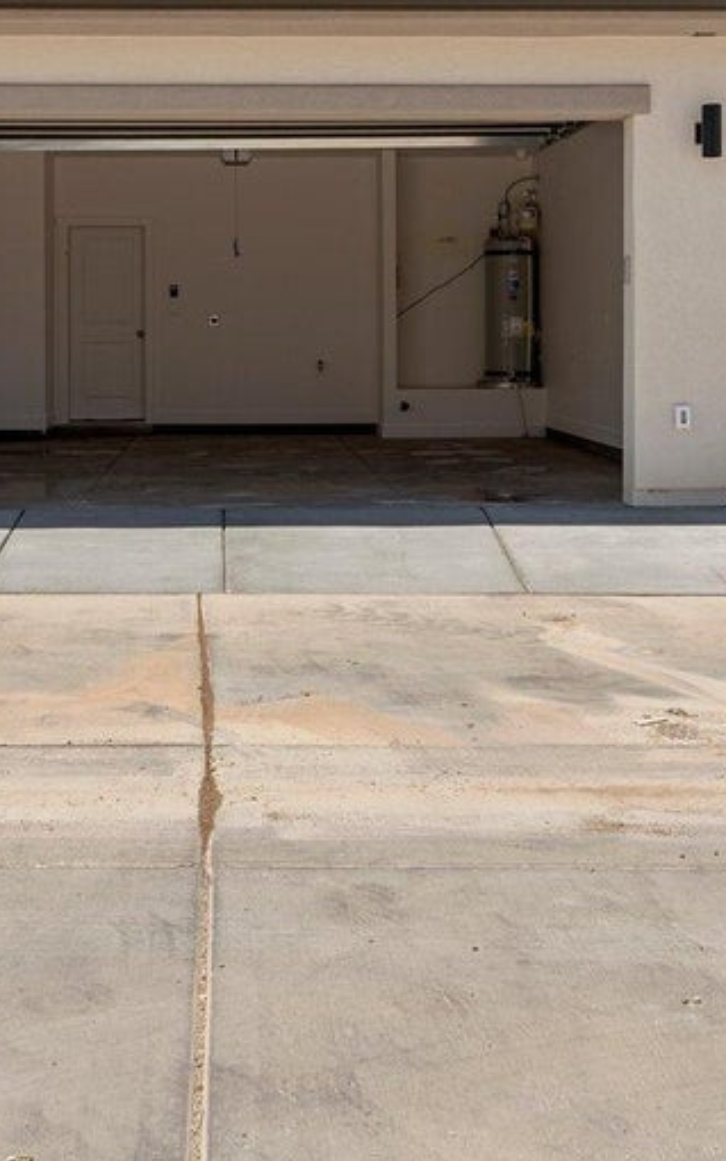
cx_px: 298
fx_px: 1360
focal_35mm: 43
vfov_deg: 44.5
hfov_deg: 29.8
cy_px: 273
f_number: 8
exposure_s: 1/640
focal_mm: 14
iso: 200
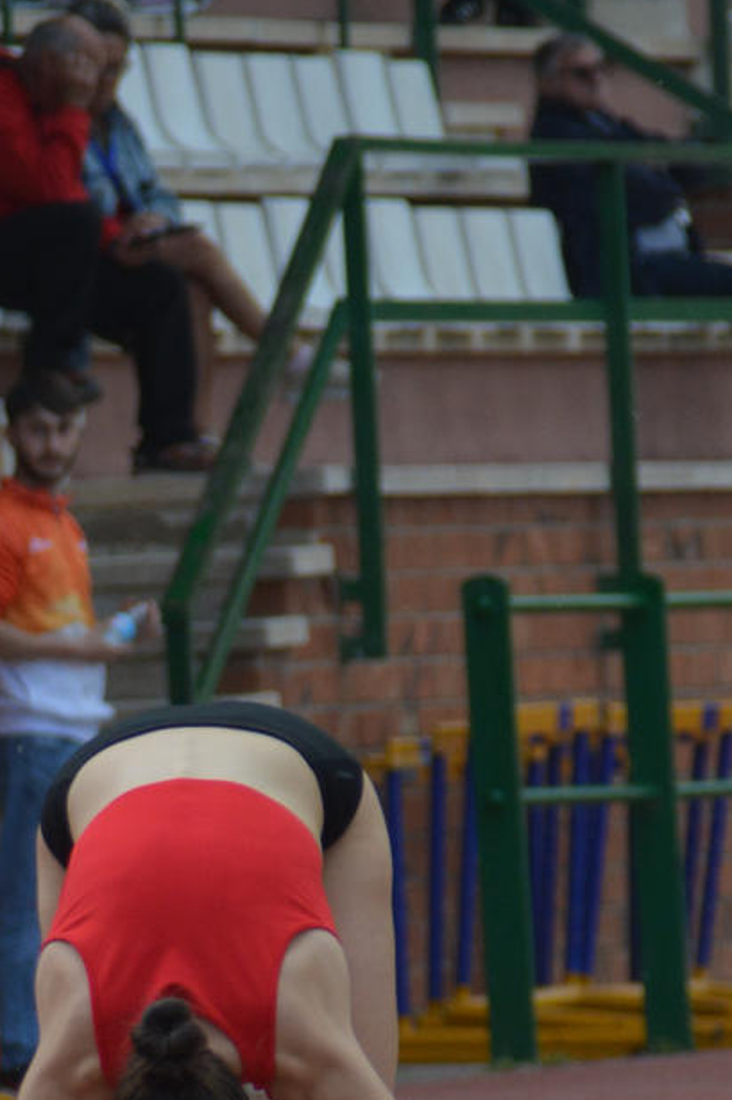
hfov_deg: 1.4
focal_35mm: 1001
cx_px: 103
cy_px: 924
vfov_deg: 2.1
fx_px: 30545
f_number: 6.3
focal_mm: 200
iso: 500
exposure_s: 1/1000
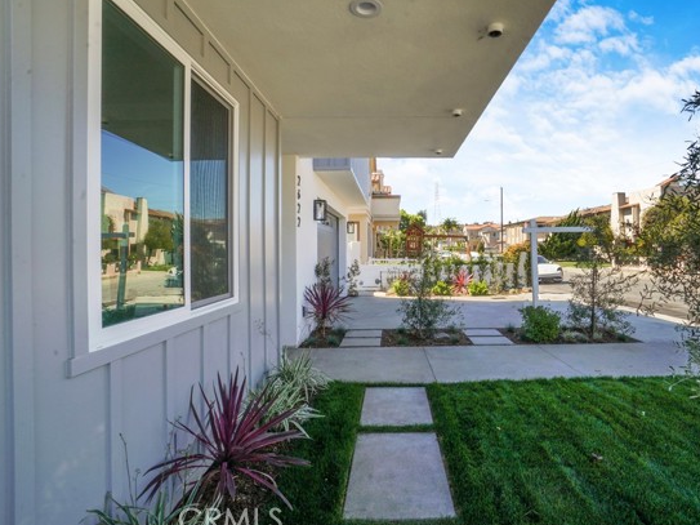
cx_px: 396
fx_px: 344
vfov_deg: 74.7
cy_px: 262
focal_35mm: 17
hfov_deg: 90.5
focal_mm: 10
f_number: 22
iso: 100
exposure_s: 1/25
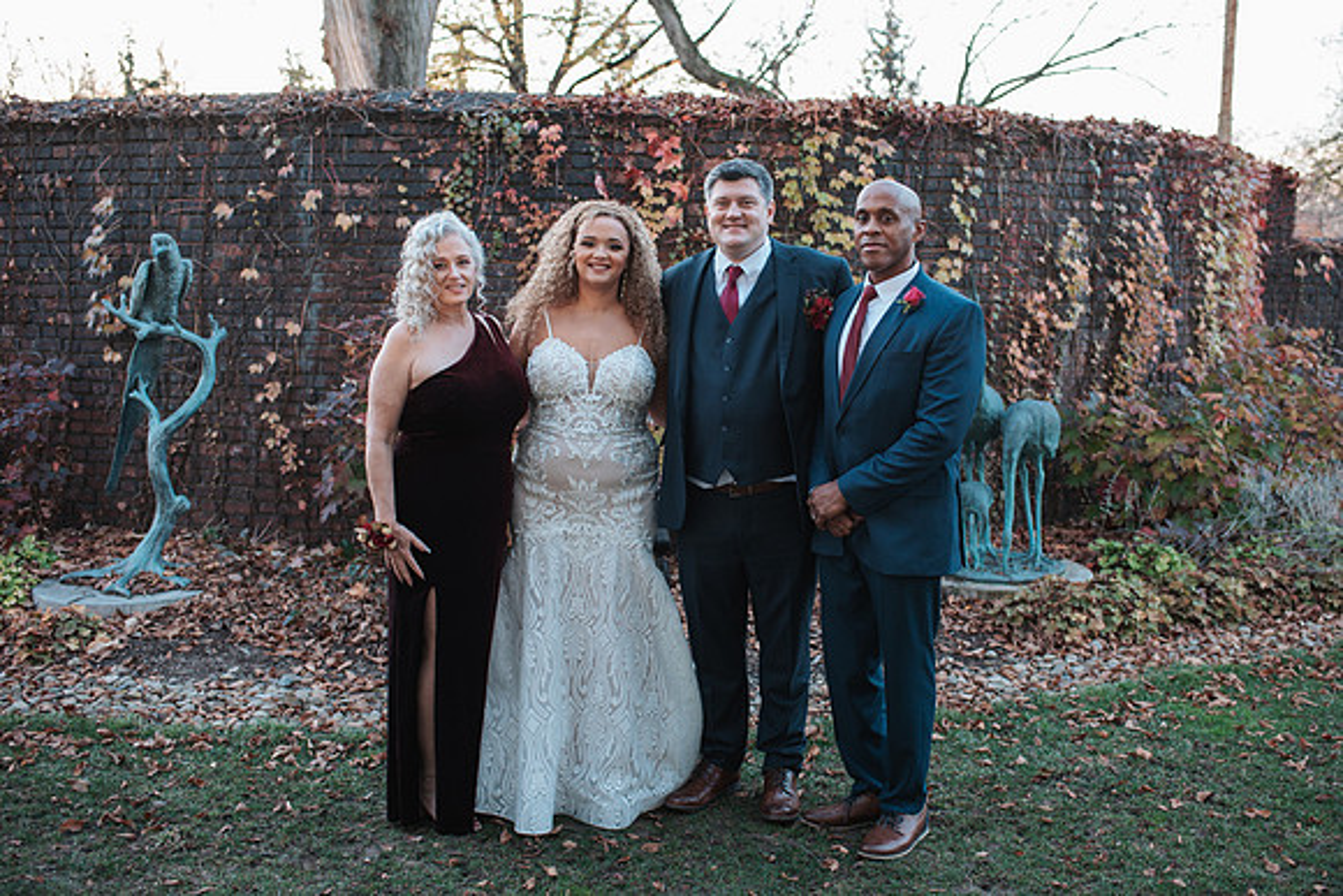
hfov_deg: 51.0
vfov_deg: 35.4
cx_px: 723
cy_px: 448
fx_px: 1405
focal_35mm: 38
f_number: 2.8
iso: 1000
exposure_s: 1/320
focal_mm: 35
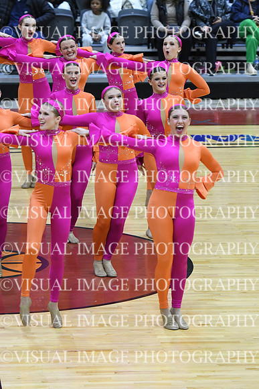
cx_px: 130
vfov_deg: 10.2
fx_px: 2178
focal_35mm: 202
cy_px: 194
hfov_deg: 6.8
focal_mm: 135
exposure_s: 1/400
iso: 3200
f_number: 2.8
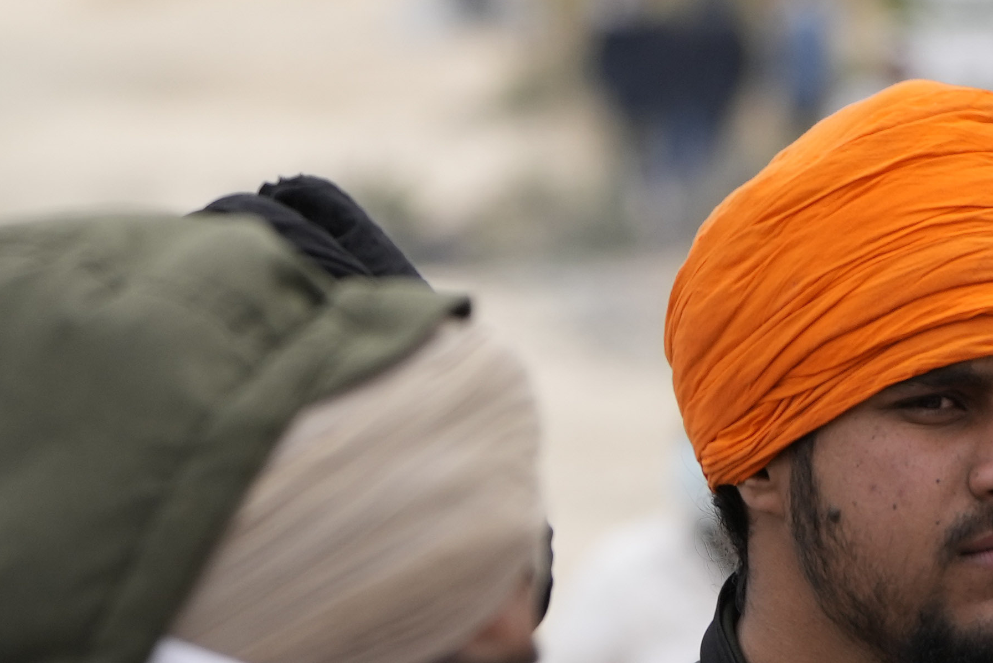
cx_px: 1601
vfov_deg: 1.5
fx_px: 25517
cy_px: 1395
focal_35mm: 925
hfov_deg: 2.2
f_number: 5.6
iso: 250
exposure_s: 1/1000
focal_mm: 192
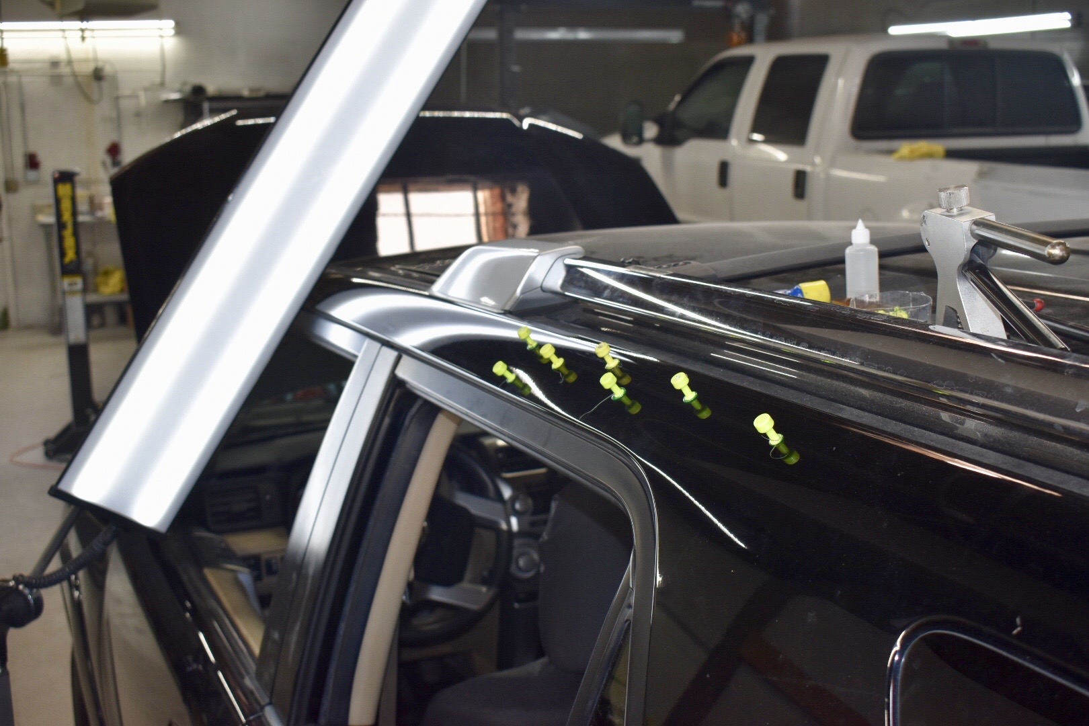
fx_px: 1316
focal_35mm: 44
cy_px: 363
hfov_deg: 45.0
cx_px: 544
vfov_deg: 30.8
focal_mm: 29
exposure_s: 1/125
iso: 640
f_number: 5.6
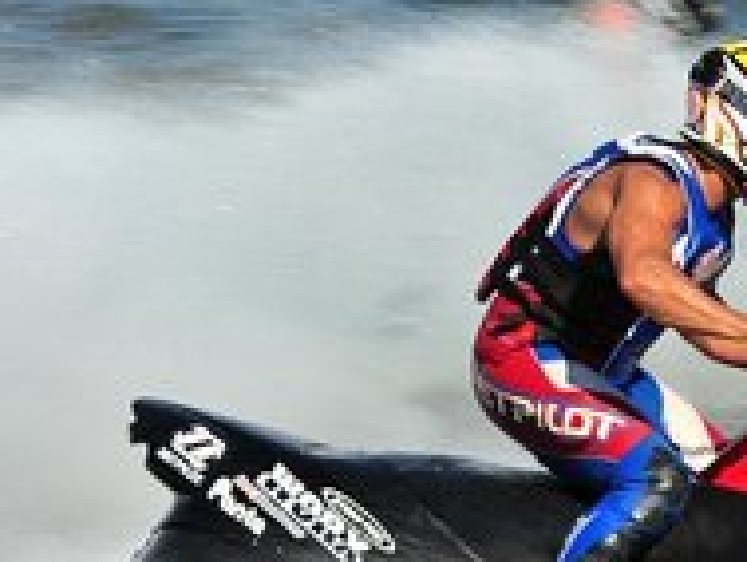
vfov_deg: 4.5
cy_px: 459
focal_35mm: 332
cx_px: 814
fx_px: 7169
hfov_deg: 5.9
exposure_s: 1/200
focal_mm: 145
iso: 200
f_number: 16
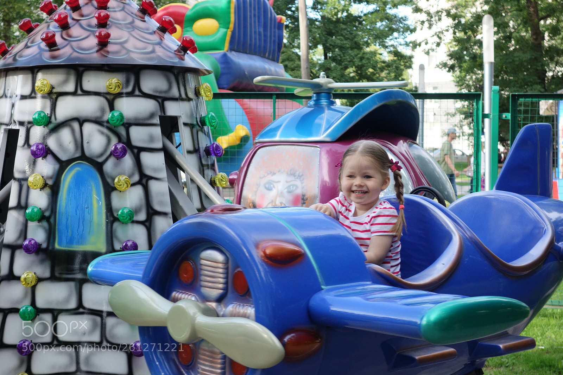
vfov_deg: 17.7
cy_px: 188
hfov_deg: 26.3
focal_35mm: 77
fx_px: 1204
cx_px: 282
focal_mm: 28.5
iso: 250
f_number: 4.5
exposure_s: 1/250
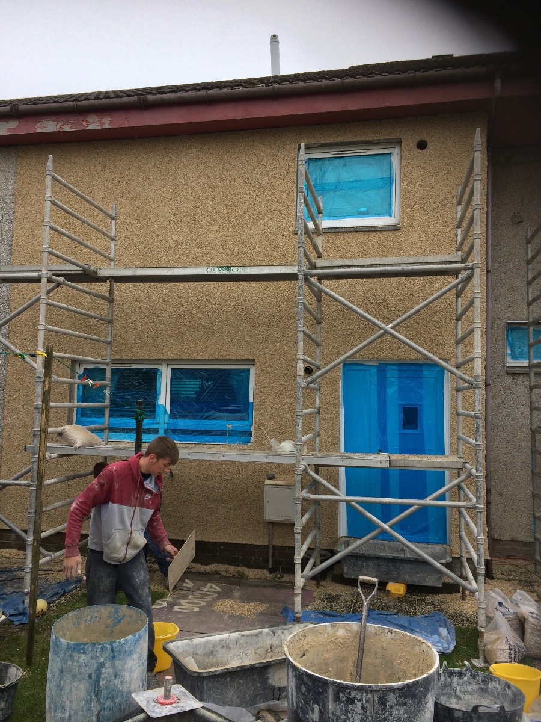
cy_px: 361
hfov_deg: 48.2
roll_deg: +0.1
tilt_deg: +2.2
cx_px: 270
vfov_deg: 61.7
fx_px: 604
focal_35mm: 29
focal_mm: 4.15
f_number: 2.2
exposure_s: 1/414
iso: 32
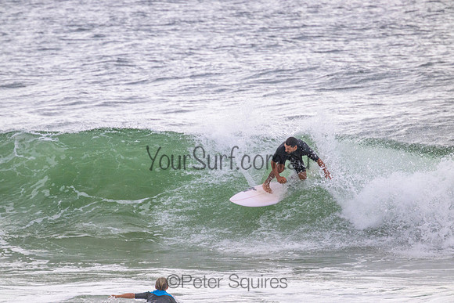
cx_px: 227
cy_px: 152
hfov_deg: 2.6
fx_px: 10091
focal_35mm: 800
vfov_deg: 1.7
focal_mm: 800
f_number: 11
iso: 2800
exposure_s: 1/2000
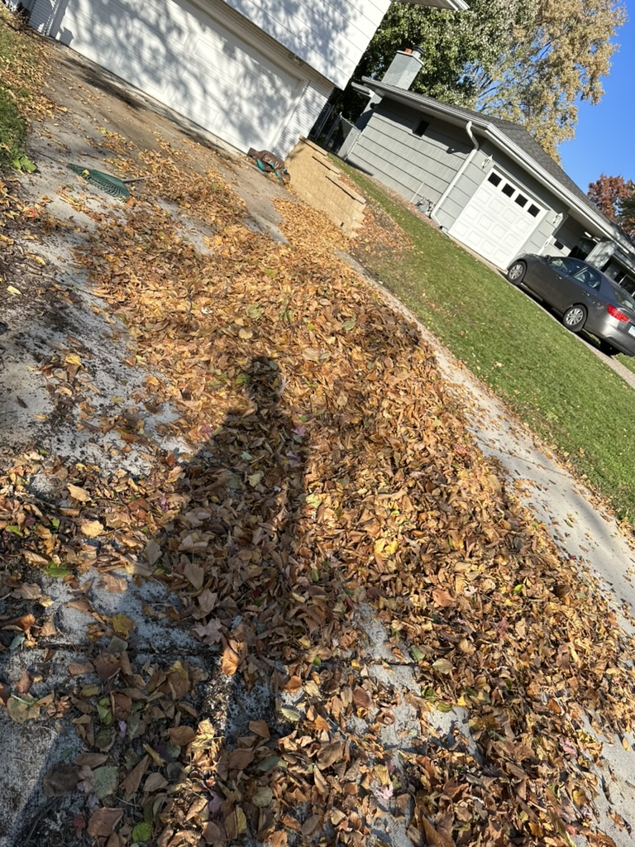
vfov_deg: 71.6
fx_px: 587
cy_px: 424
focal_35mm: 24
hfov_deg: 56.8
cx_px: 318
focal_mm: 6.86
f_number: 1.78
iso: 80
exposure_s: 1/2353
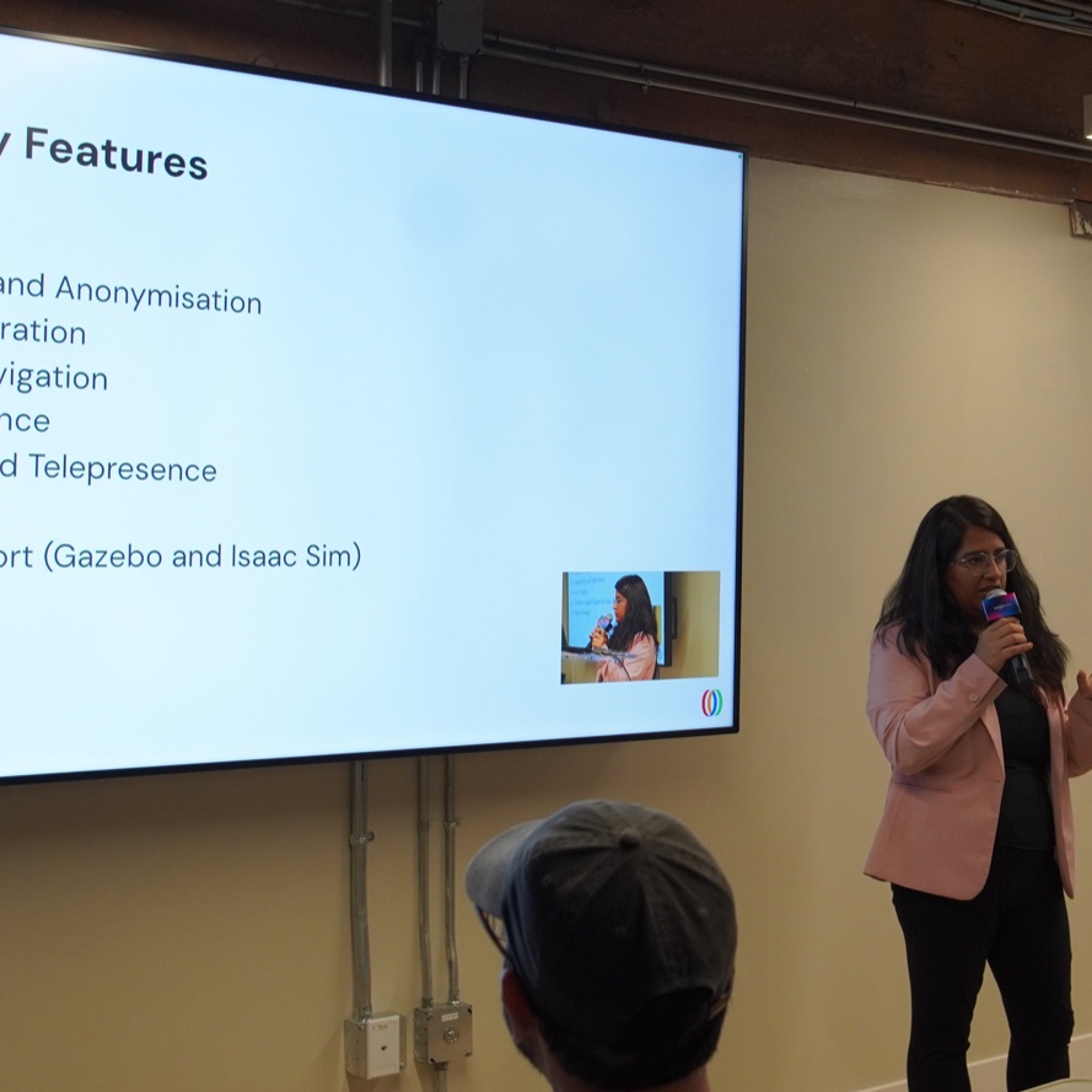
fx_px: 1883
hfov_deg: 31.8
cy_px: 479
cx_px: 812
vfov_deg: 32.3
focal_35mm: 53
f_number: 4
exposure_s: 1/160
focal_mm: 23
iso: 1000
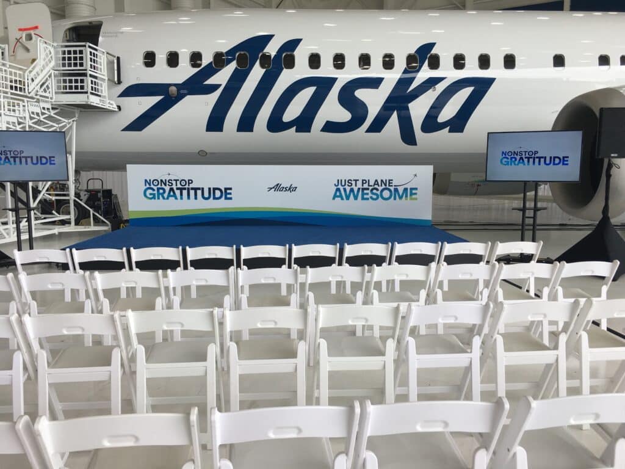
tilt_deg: -6.9
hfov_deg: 61.7
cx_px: 312
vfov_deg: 48.2
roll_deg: +1.1
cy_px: 234
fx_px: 524
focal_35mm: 29
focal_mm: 4.15
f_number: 2.2
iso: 25
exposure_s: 1/212
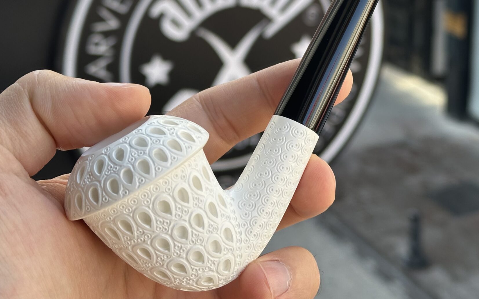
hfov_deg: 26.0
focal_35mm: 79
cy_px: 65
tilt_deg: -17.8
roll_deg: +0.4
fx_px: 1031
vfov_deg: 16.4
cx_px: 320
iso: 64
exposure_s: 1/417
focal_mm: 6.86
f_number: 1.78
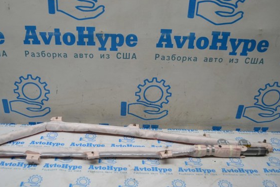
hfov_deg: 55.7
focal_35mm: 34
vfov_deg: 38.8
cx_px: 124
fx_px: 264
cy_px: 102
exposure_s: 1/500
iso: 1100
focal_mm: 20
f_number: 3.8
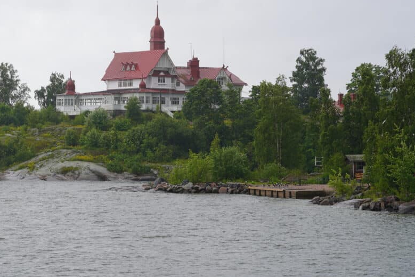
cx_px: 150
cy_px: 125
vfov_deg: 9.9
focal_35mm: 138
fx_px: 1591
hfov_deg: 14.8
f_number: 6.3
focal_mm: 105
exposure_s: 1/200
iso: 100
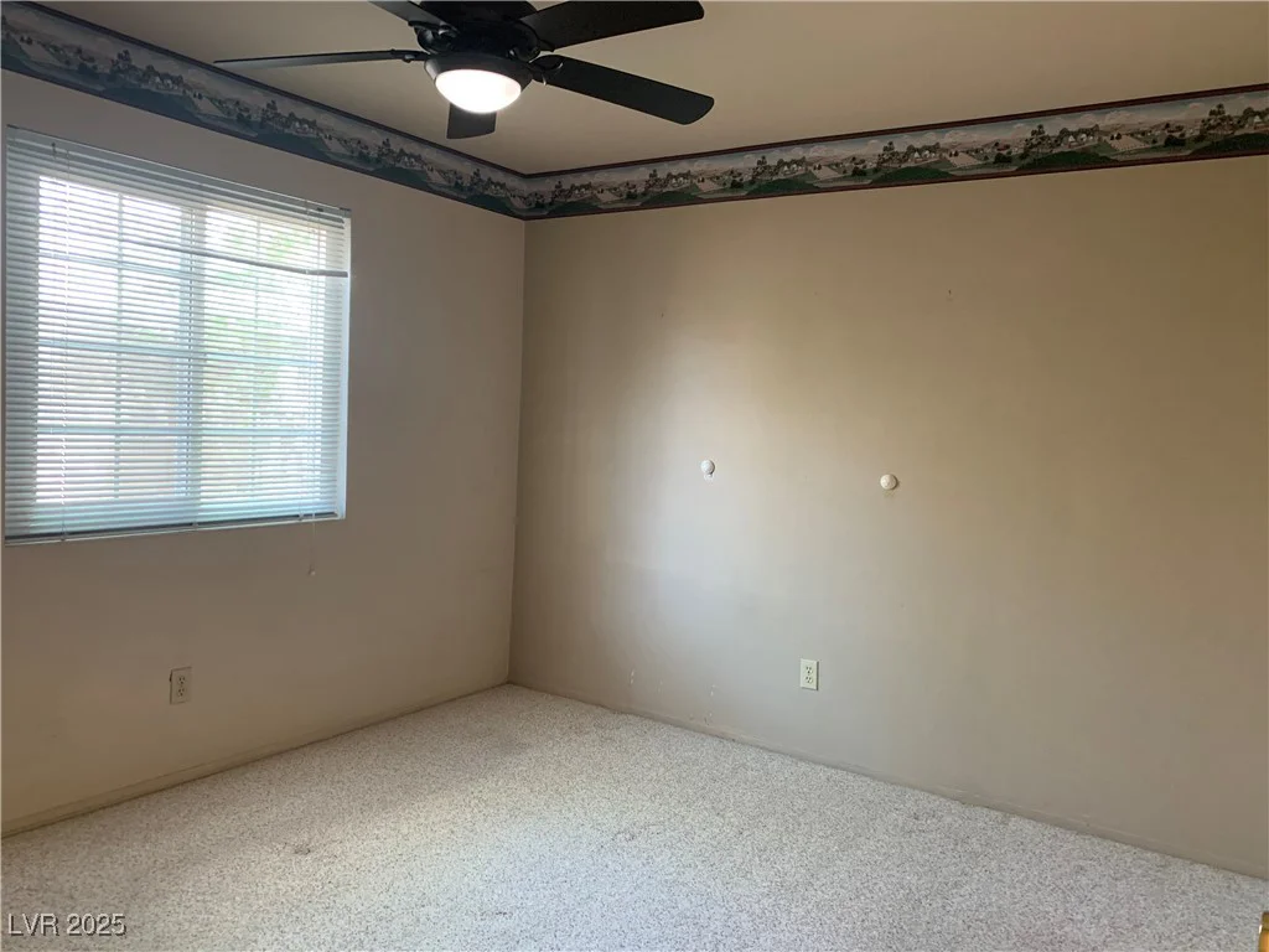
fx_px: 953
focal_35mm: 26
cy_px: 476
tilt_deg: -3.0
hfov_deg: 67.3
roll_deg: -2.3
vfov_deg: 53.1
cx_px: 634
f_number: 1.8
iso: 200
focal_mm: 4.25
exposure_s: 1/60
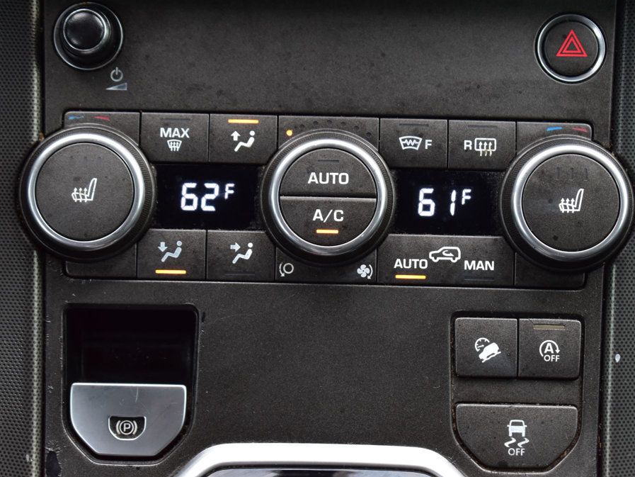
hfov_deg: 21.6
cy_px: 236
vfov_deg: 16.3
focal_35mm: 91
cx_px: 306
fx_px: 1661
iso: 720
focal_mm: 55
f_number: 6.3
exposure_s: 1/15
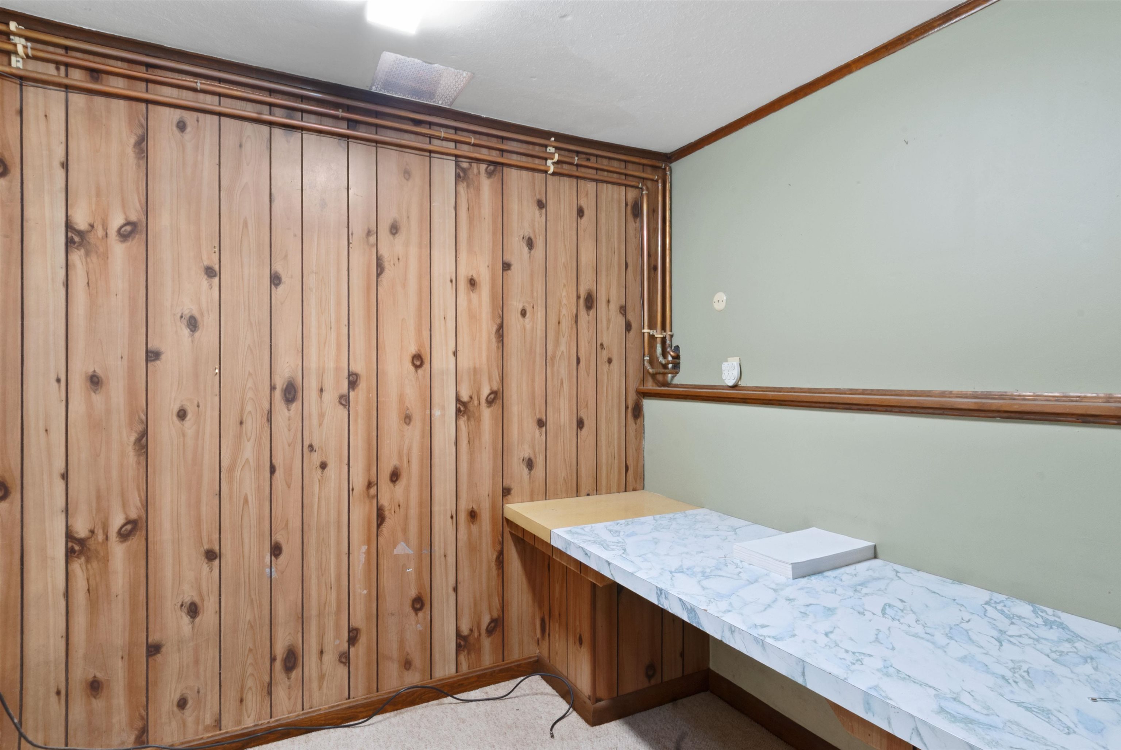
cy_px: 375
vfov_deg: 67.5
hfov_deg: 89.9
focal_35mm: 18
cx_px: 560
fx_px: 561
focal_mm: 12
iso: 200
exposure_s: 13
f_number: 18
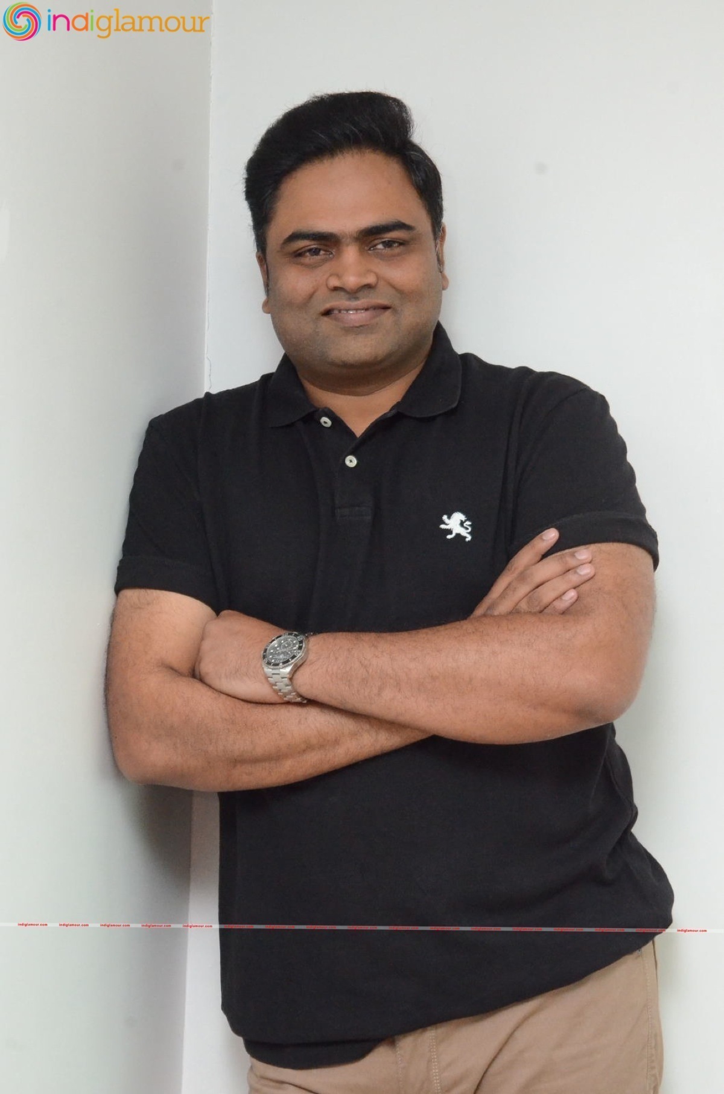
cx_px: 362
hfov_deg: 18.8
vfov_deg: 28.1
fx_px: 2183
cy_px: 547
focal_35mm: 72
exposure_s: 1/125
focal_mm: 48
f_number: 8
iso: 5000
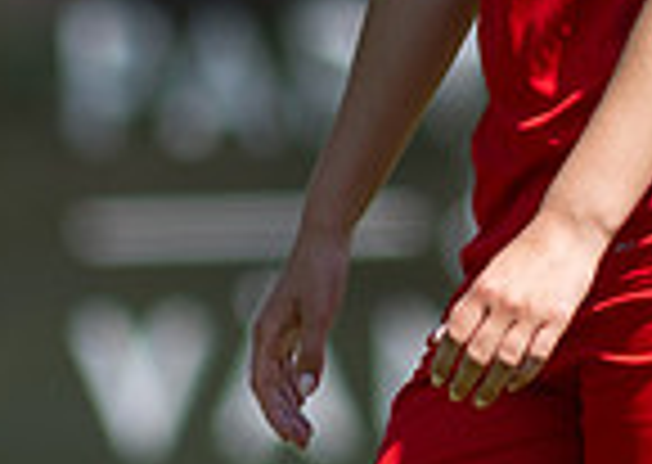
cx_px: 951
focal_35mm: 2199
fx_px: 40644
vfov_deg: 0.7
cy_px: -162
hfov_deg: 0.9
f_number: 3.2
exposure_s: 1/2000
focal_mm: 300
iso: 140
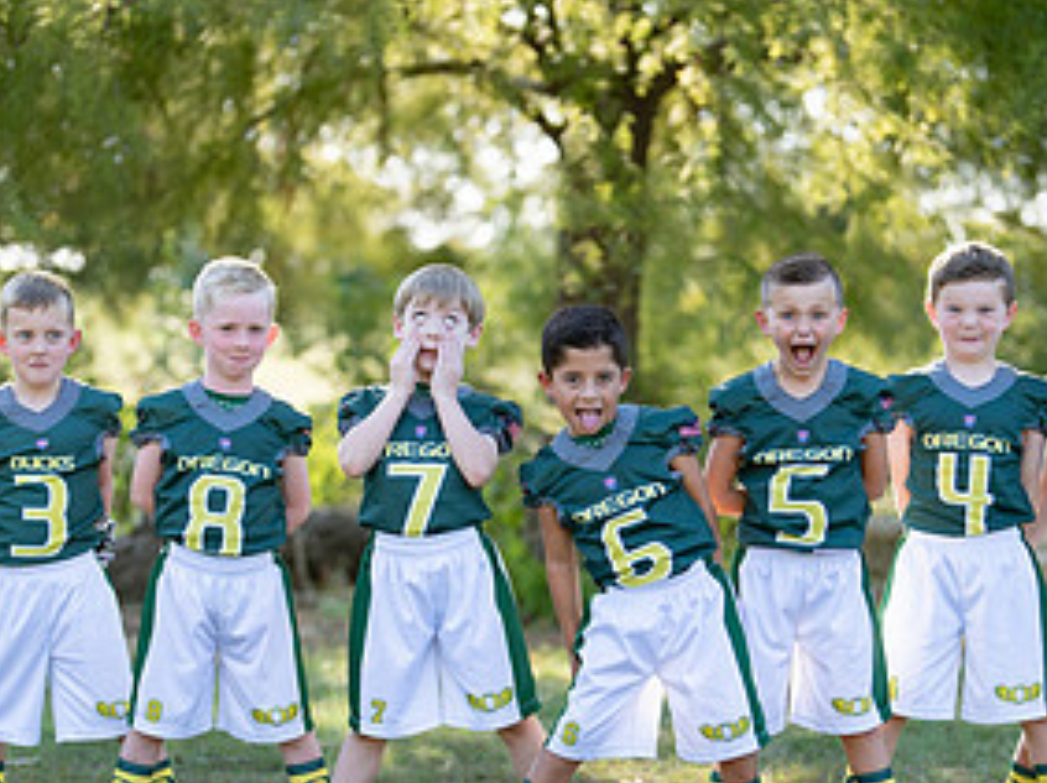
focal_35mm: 106
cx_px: 631
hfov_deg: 18.5
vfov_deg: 13.9
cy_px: 605
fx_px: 3203
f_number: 1.2
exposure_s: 1/1250
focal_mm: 50
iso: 100
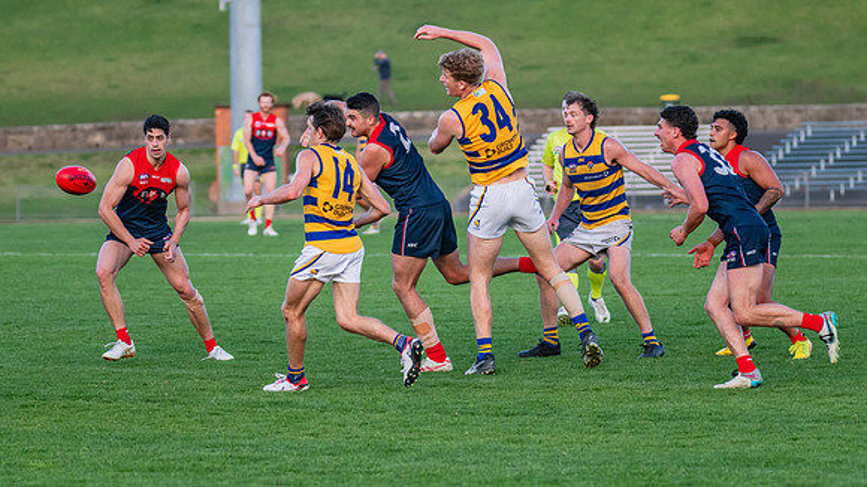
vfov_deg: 4.9
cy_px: 133
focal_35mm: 245
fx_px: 5642
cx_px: 436
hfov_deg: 8.8
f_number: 4
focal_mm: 190
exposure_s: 1/1250
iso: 1100
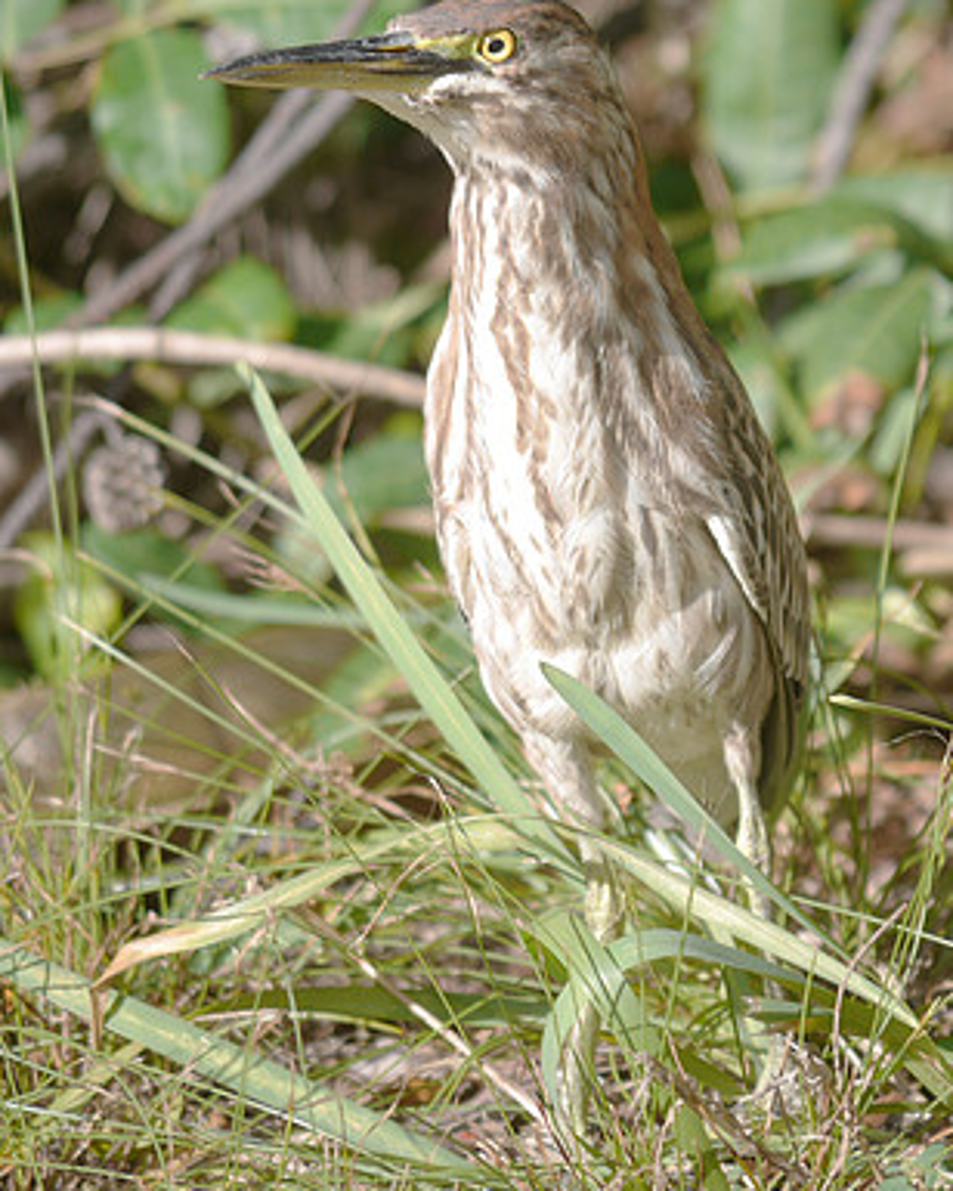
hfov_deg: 2.4
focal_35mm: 638
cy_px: 532
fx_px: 22494
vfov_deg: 3.0
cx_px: 469
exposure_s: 1/320
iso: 200
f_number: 6.3
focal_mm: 280
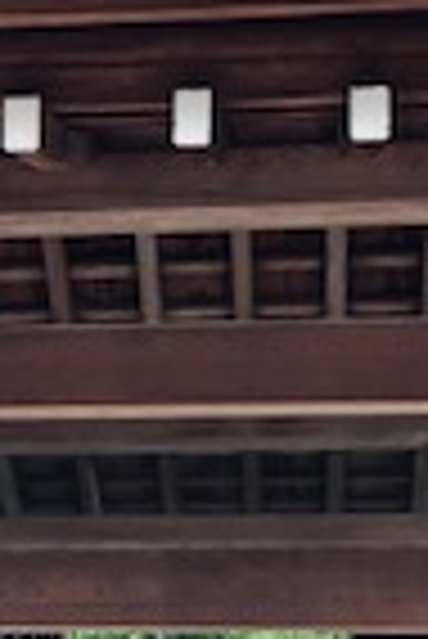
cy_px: 459
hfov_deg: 10.3
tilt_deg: +11.5
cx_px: -77
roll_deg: +0.0
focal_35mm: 131
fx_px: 2330
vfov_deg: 15.6
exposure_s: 1/120
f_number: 1.8
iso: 64
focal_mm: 3.99
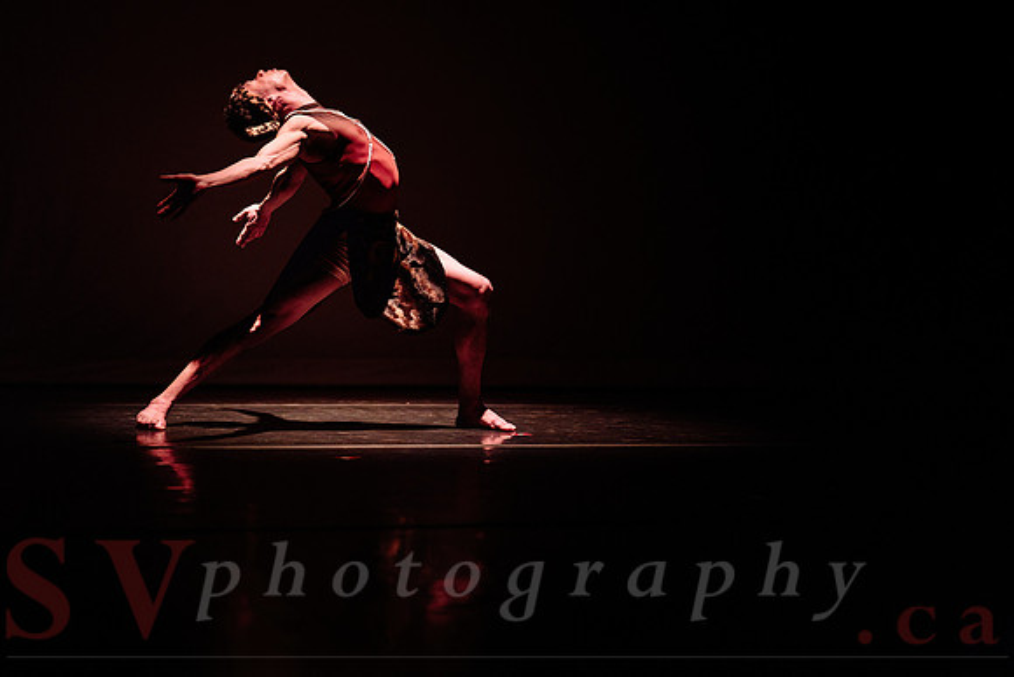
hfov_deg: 34.0
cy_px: 303
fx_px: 1654
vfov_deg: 23.1
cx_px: 441
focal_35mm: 59
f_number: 1.2
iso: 1000
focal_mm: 50
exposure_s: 1/200
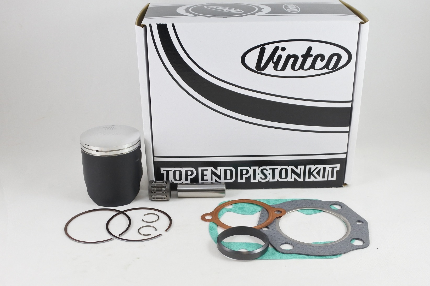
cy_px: 143
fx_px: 418
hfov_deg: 54.4
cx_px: 215
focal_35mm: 35
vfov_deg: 37.9
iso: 450
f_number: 4
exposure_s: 1/125
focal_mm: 13.1
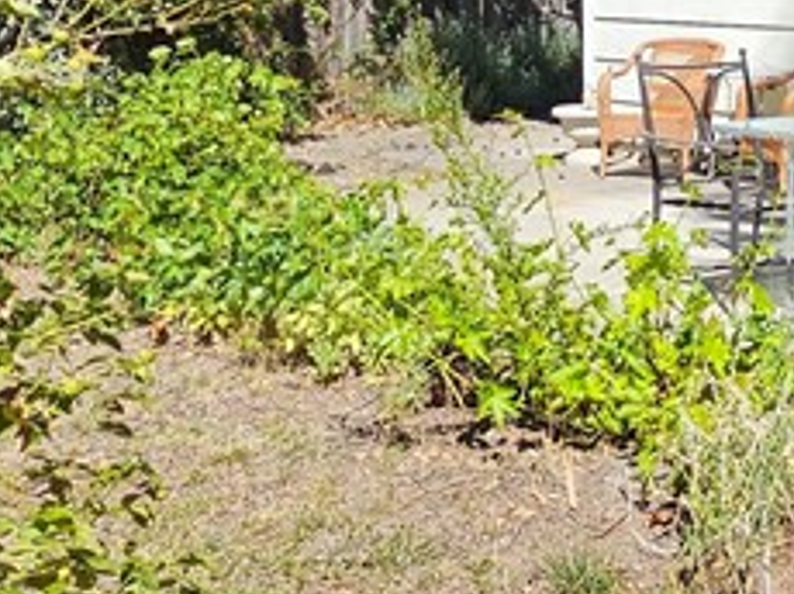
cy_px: 124
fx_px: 1329
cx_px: 684
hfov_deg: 32.0
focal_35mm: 58
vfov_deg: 24.8
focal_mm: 2.2
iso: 50
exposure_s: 1/1538
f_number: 2.2
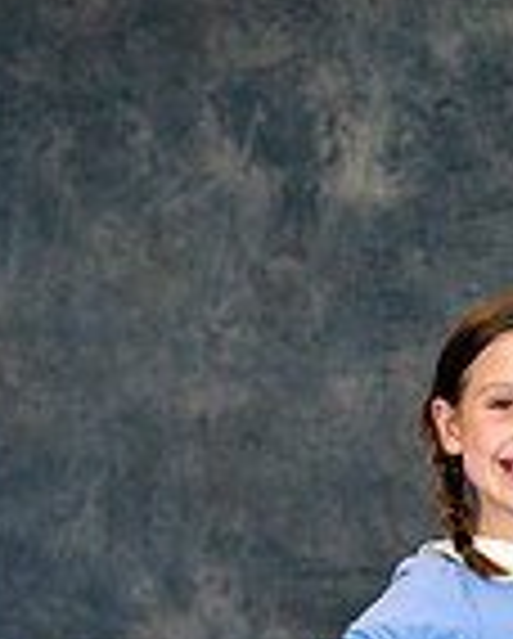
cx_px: 472
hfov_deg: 6.1
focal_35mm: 252
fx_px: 4772
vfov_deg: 7.5
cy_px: 994
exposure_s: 1/160
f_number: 2.8
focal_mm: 85
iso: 500
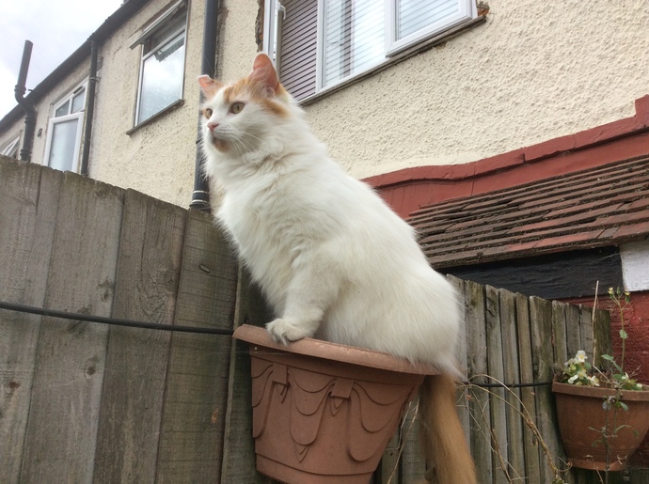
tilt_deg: +12.3
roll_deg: -2.0
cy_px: 242
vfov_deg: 44.0
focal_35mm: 32
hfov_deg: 56.9
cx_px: 324
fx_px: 599
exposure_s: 1/715
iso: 32
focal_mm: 3.3
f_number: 2.4
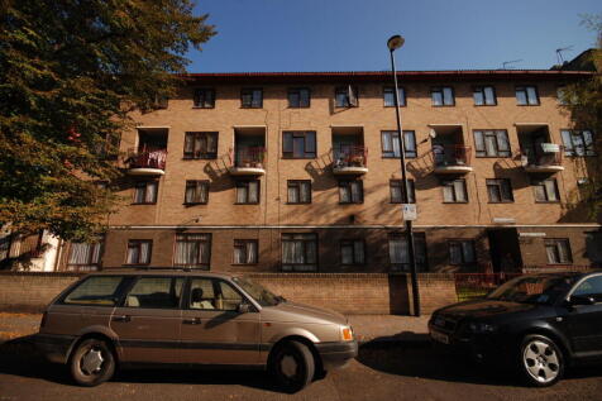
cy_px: 200
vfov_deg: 77.3
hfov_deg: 100.4
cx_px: 301
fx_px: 251
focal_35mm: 15
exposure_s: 1/400
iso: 160
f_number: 8
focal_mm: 10
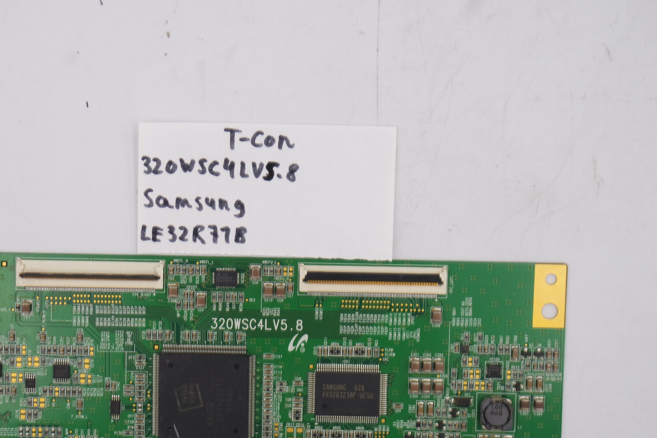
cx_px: 261
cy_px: 260
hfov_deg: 23.3
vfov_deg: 15.7
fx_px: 1588
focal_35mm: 87
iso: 200
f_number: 5.6
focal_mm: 27
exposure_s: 1/125
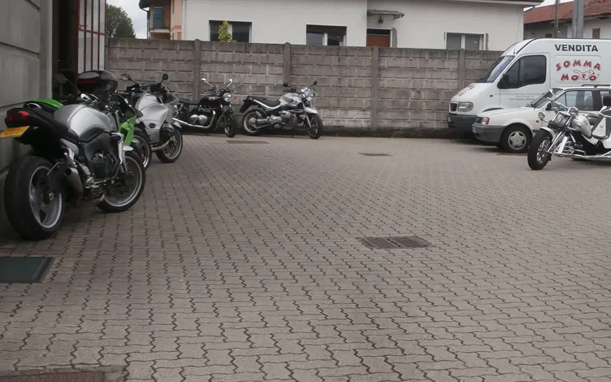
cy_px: 123
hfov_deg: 37.2
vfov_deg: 23.8
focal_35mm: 54
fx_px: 899
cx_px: 401
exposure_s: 1/640
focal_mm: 6.67
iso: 100
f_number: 3.9
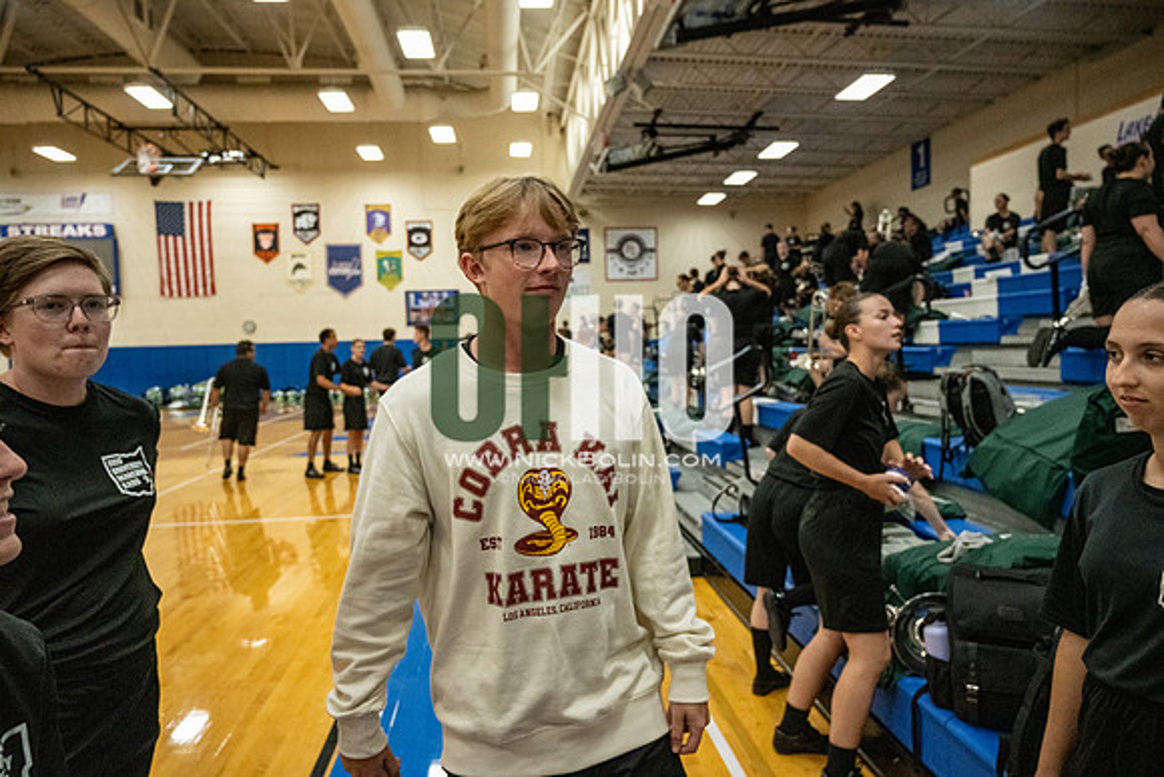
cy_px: 388
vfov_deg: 53.2
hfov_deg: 73.7
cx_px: 582
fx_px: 776
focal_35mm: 24
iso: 8000
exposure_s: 1/800
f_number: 4
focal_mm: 24
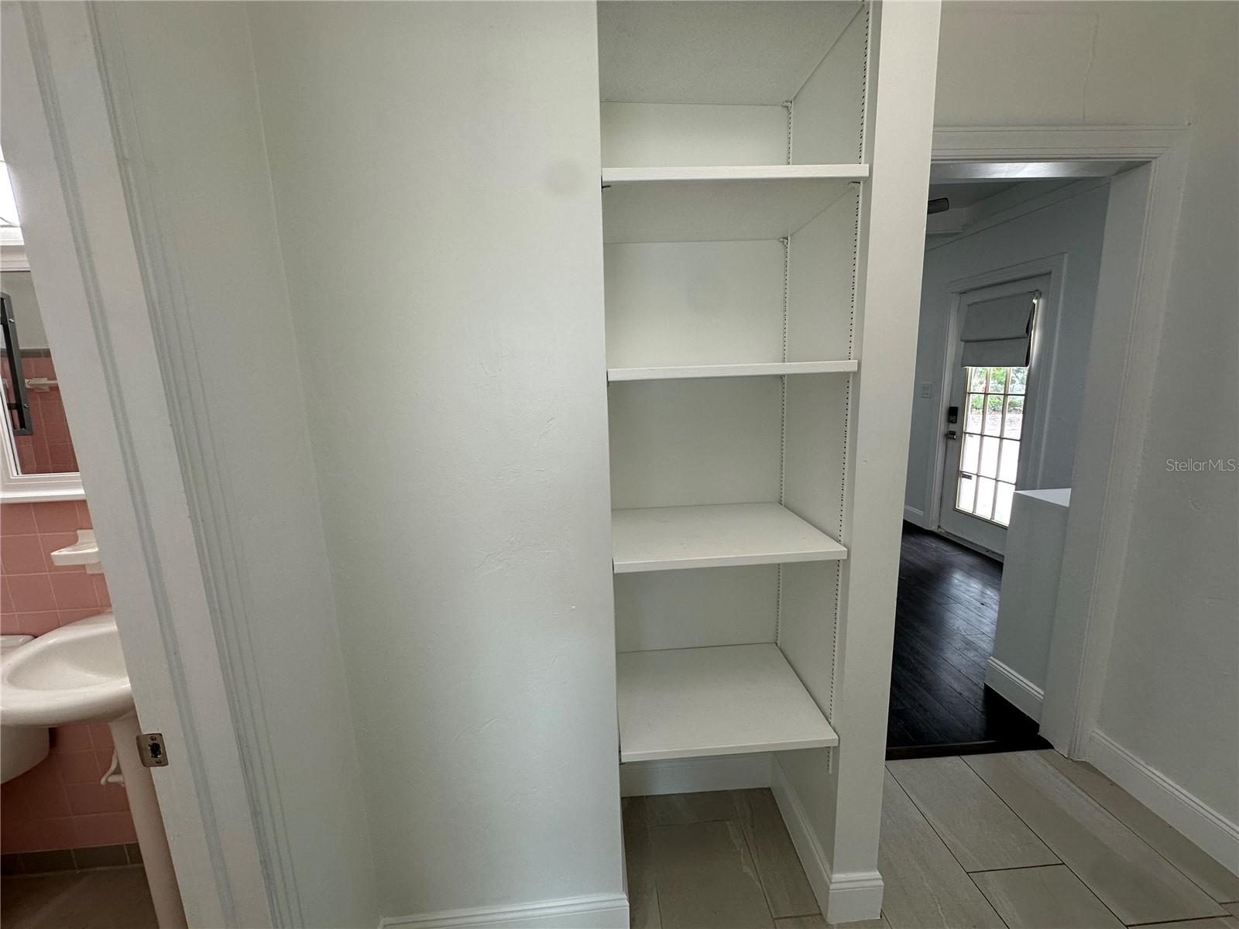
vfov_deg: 85.7
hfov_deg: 102.1
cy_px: 464
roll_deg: +2.4
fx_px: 501
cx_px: 620
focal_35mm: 14
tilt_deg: -10.5
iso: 80
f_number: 2.2
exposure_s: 1/120
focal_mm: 2.22
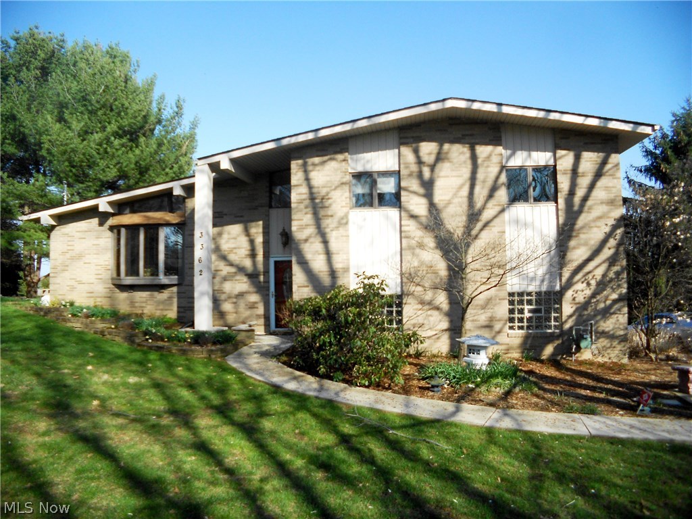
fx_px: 640
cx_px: 346
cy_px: 260
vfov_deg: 44.2
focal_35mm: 32
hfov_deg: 56.8
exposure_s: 1/800
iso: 80
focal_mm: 5.8
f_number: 3.6
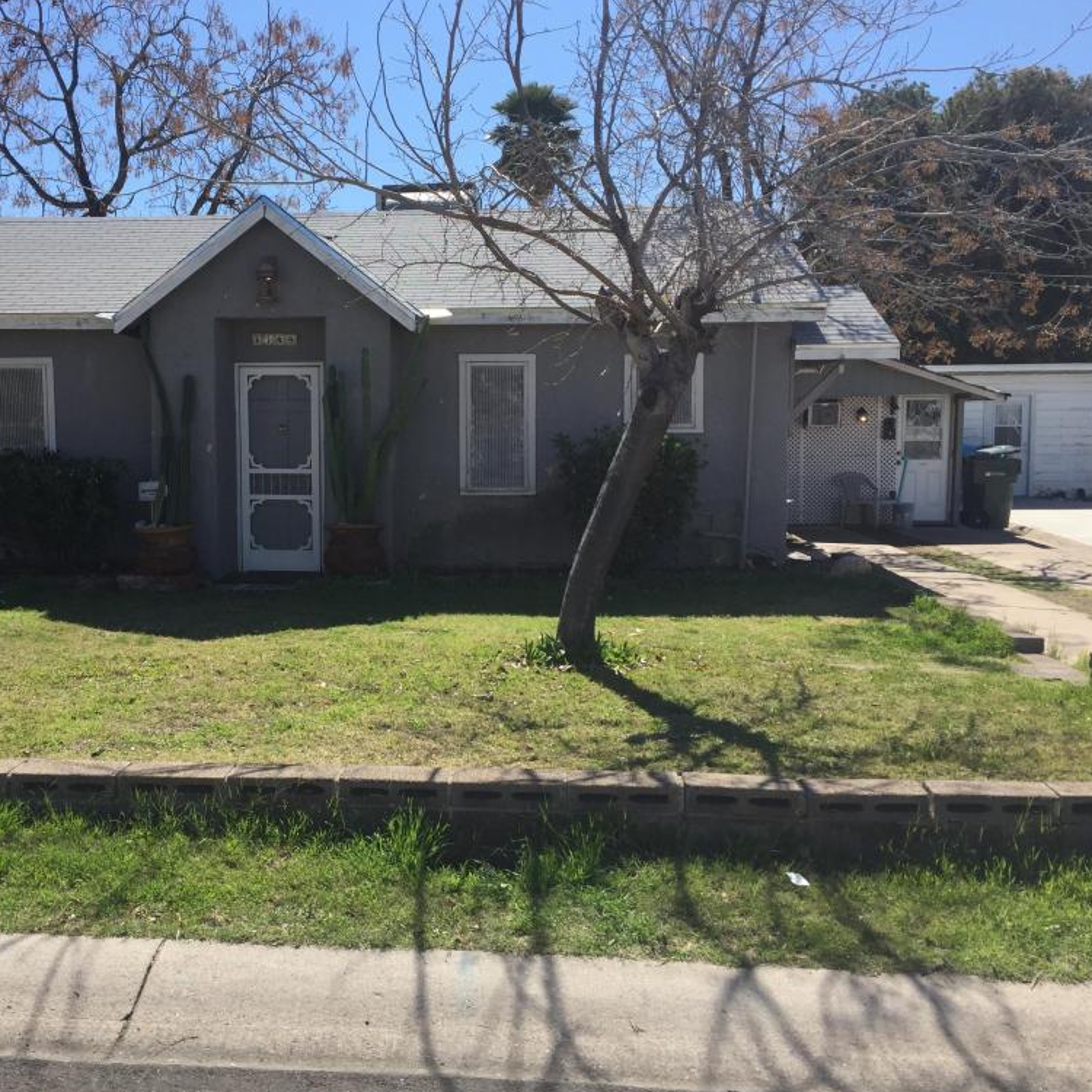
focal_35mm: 35
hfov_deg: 46.9
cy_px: 543
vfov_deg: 47.2
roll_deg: +0.0
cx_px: 431
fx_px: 1249
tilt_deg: -6.0
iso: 32
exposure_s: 1/1647
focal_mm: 4.15
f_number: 2.2
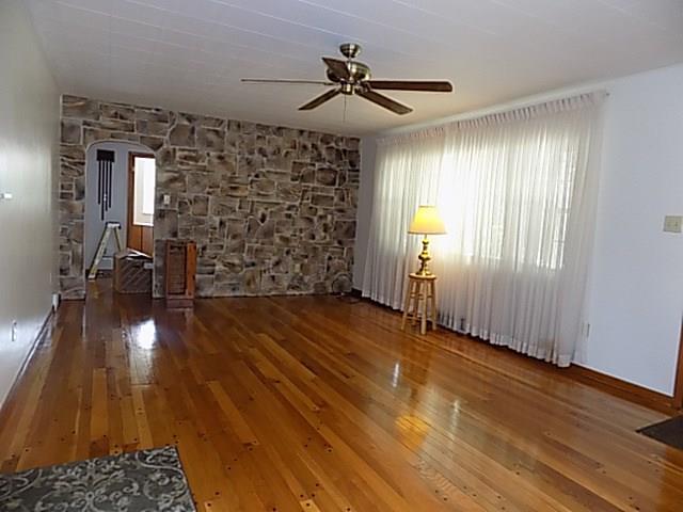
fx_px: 454
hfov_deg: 73.9
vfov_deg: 58.9
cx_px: 342
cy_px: 256
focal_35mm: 23
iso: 320
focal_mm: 4
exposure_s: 1/30
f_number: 3.1
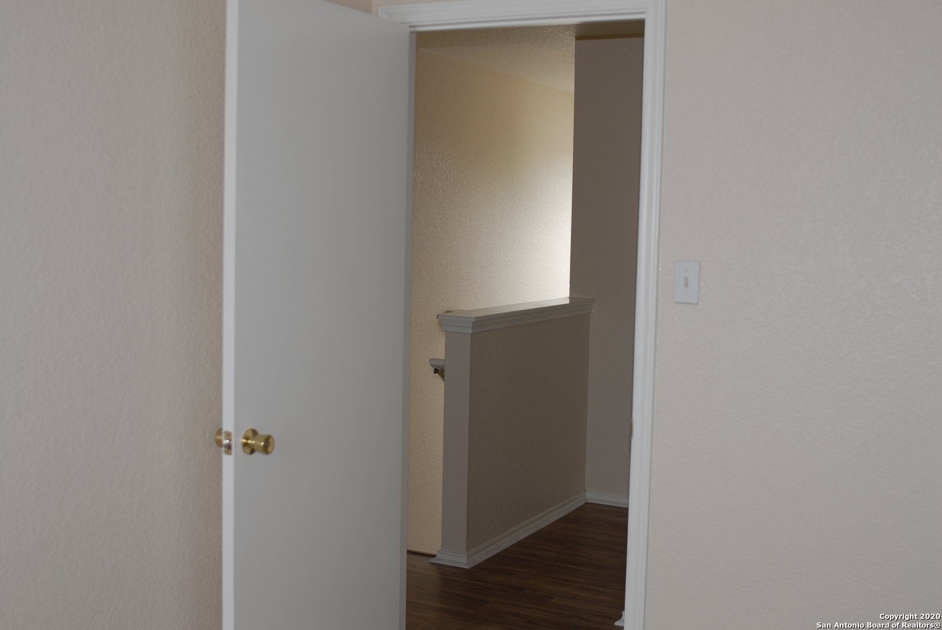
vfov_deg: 32.0
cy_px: 315
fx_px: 1100
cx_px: 471
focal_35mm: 42
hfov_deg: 46.3
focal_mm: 28
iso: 100
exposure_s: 1/160
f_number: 2.8
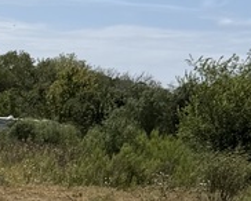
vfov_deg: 8.2
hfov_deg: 9.8
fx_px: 1376
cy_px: 307
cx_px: -222
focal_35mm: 185
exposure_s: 1/6173
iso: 80
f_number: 1.78
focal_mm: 6.76
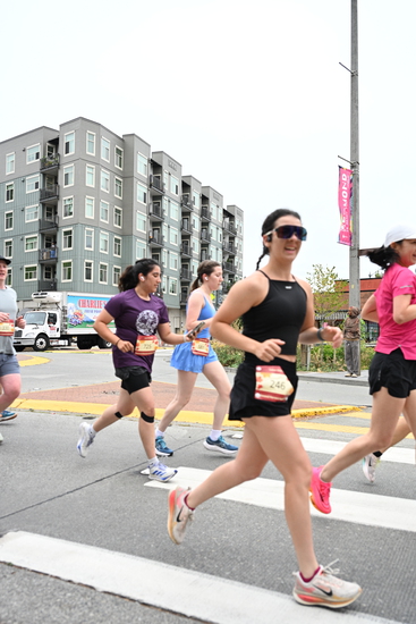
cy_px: 312
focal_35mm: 34
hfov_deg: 39.4
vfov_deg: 56.5
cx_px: 208
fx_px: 580
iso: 1600
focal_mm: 33.5
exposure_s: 1/800
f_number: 4
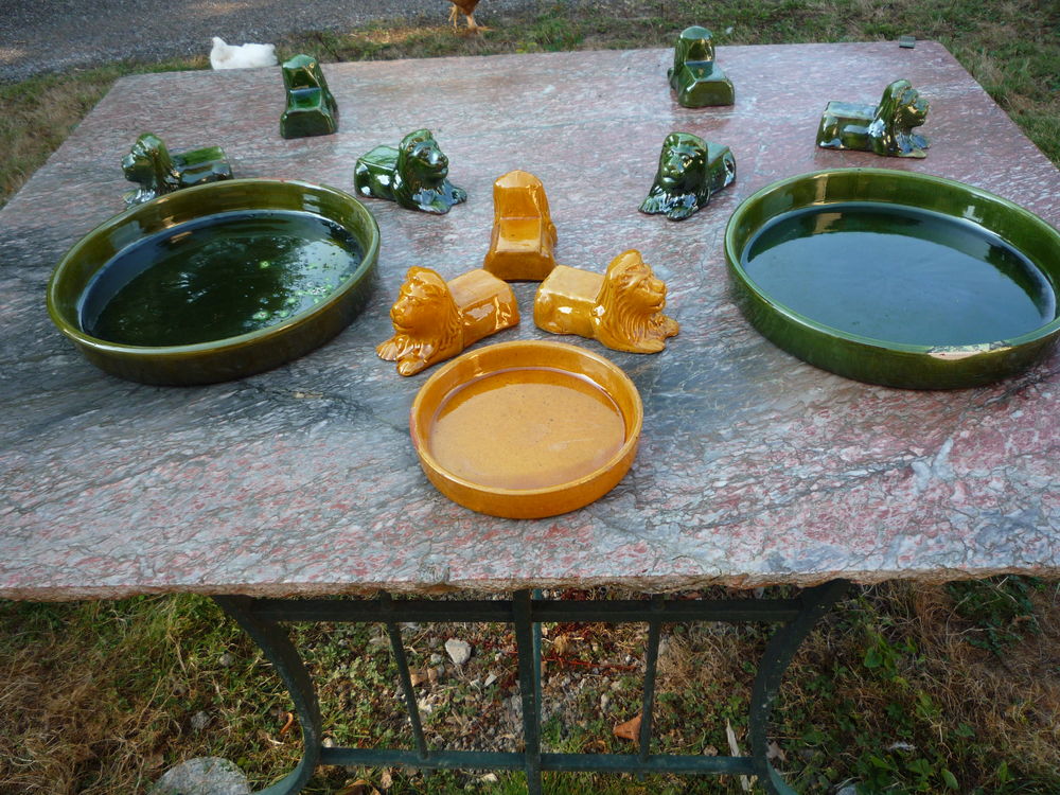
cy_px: 398
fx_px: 919
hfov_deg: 60.0
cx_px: 530
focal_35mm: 30
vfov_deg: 46.8
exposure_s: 1/100
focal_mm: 5.2
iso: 100
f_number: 3.3
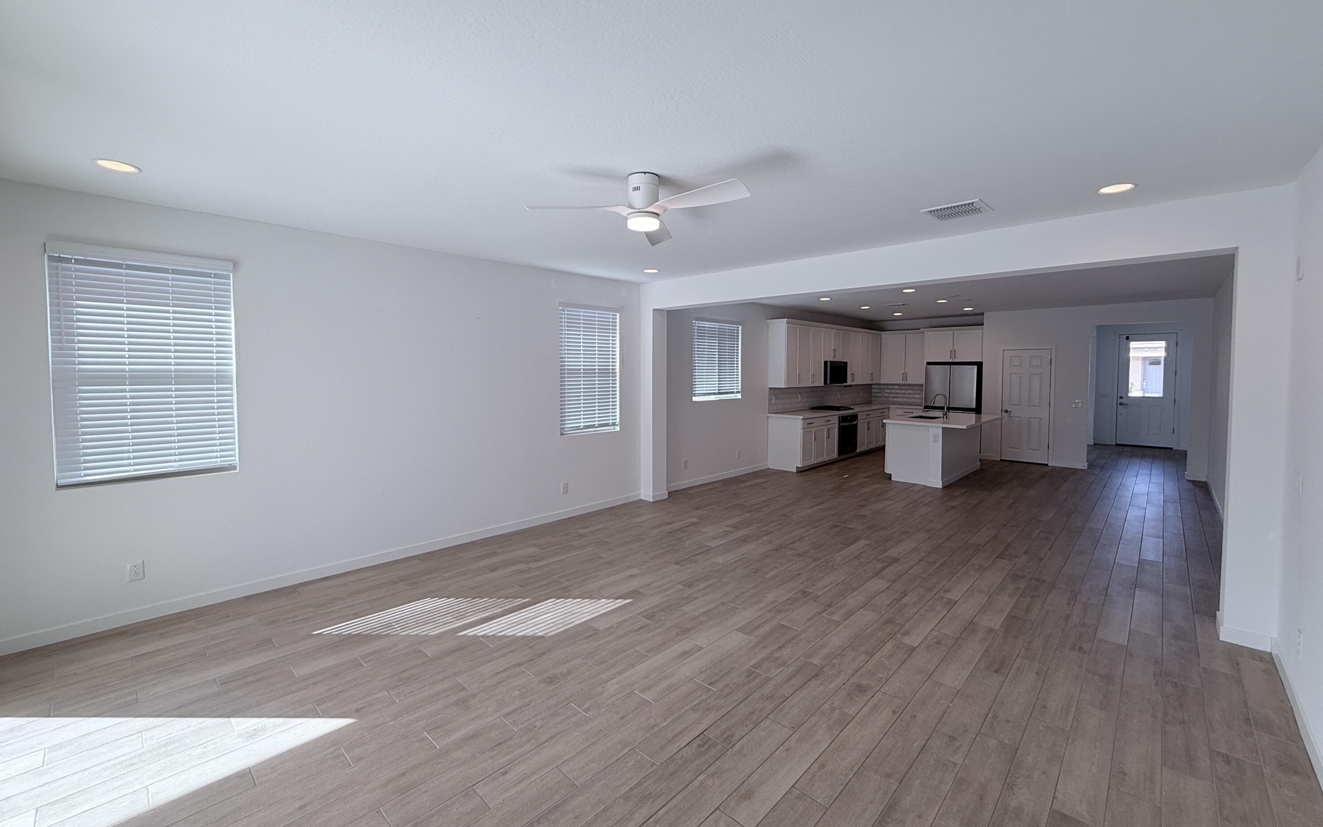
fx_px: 541
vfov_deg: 74.7
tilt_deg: -2.5
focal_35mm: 15
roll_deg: -0.5
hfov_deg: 101.5
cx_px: 657
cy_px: 390
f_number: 2.2
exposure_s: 1/120
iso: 64
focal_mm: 2.22
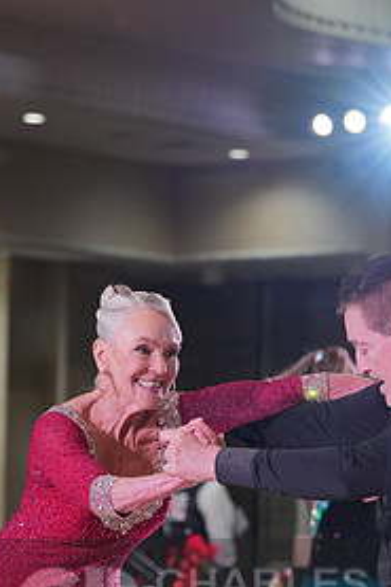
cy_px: 610
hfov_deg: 6.6
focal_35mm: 209
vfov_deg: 9.8
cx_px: 286
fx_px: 3409
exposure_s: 1/500
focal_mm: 100
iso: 1600
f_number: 4
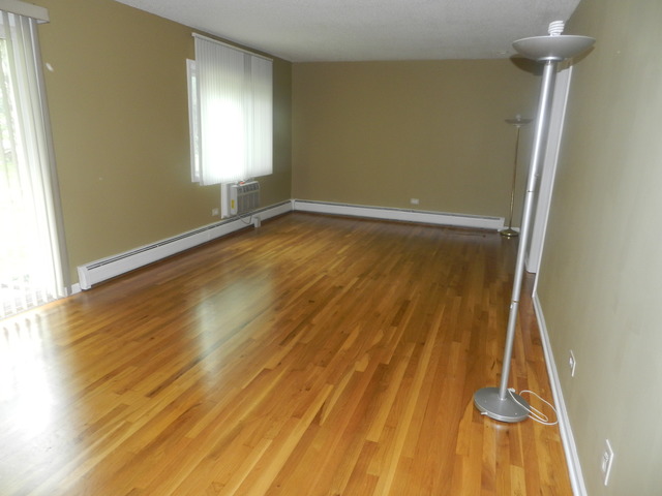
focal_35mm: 23
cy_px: 248
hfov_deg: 73.9
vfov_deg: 58.9
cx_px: 331
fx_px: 440
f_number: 3.4
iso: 200
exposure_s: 1/30
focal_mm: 4
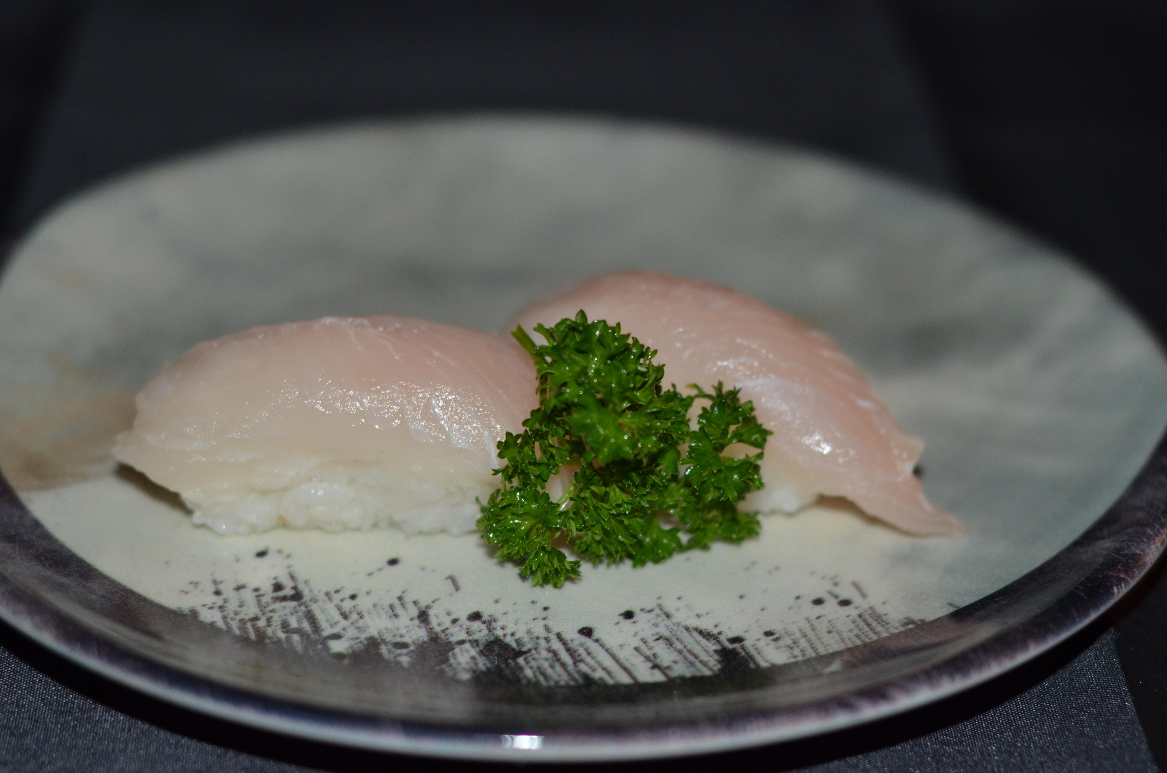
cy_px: 386
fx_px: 2426
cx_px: 584
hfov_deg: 27.0
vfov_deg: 18.1
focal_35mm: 75
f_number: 2.8
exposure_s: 1/60
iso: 640
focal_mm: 50
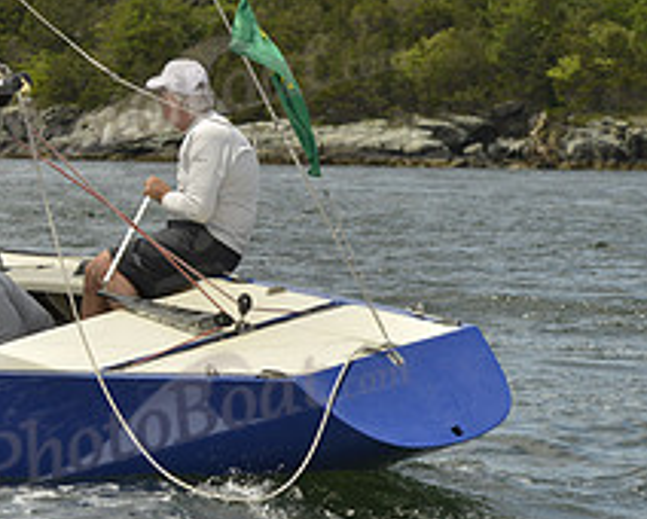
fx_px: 4677
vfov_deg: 6.3
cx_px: -177
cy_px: 301
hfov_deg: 7.8
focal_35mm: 244
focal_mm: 95
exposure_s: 1/1600
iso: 280
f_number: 8
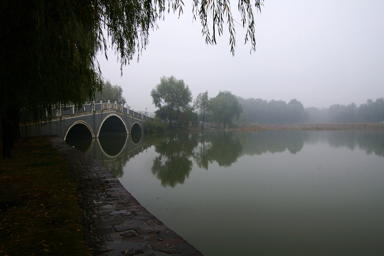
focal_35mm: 24
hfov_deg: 73.8
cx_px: 192
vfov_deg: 53.1
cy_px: 128
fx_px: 256
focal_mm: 16
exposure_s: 1/125
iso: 200
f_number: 8
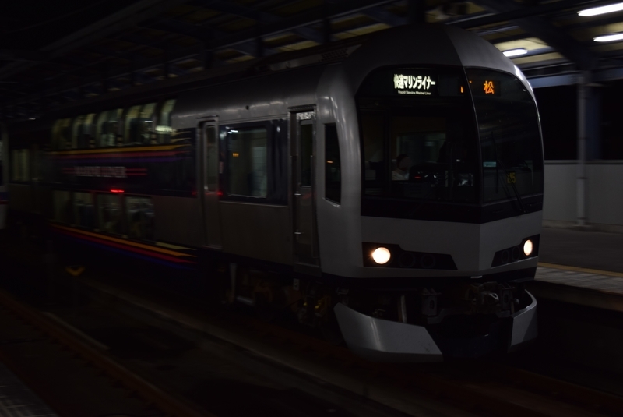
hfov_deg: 35.0
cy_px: 208
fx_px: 987
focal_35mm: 57
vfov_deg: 23.8
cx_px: 312
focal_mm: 38
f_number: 4.8
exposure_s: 1/40
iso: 400
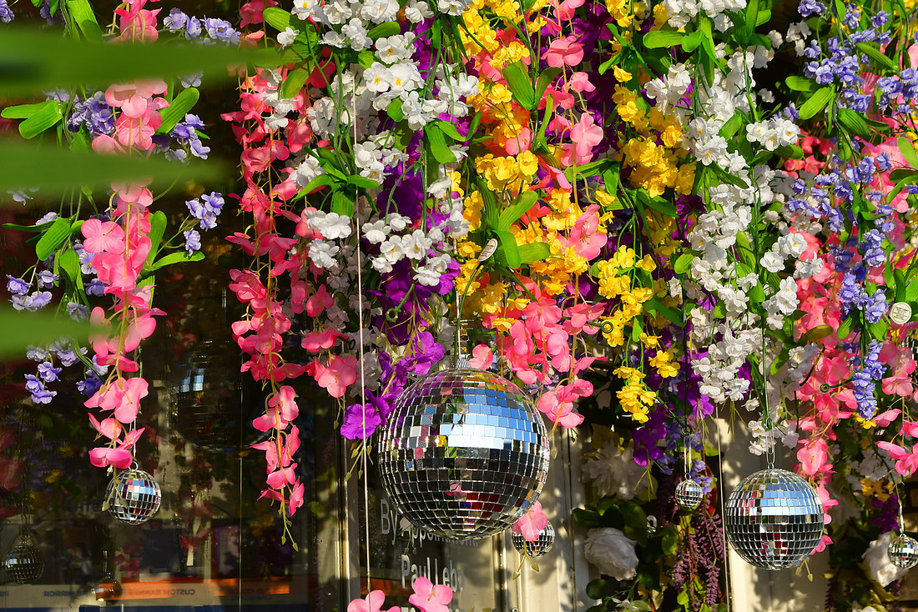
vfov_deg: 16.7
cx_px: 459
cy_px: 306
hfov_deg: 24.8
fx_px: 2091
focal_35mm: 82
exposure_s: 1/200
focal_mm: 55
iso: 200
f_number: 11
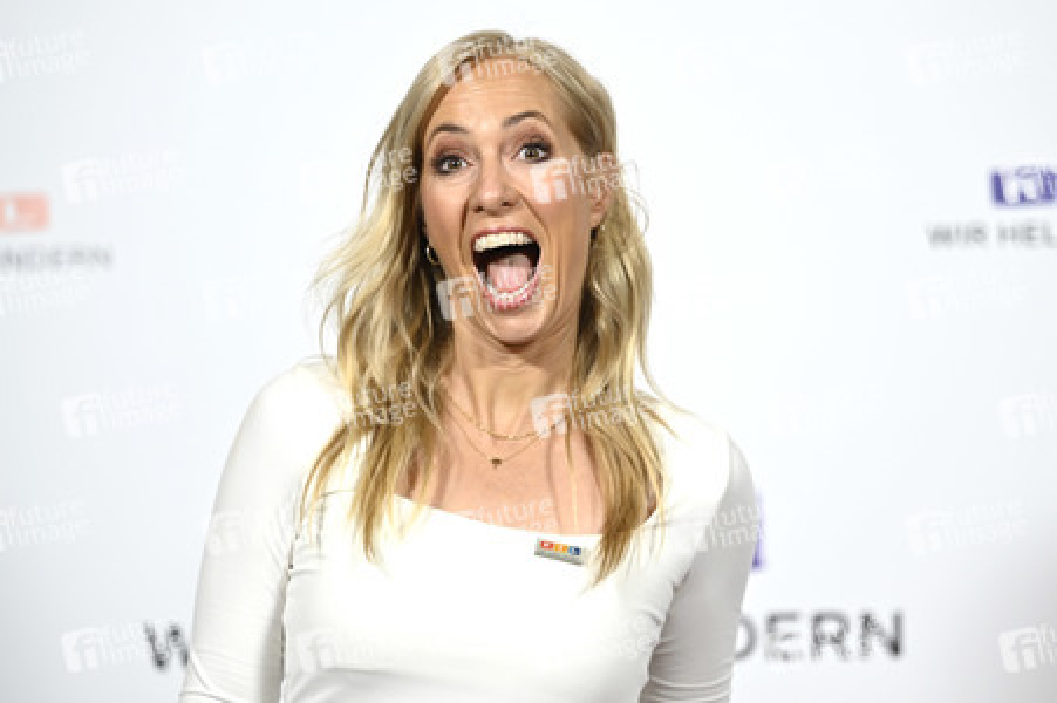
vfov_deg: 10.5
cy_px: 352
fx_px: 3814
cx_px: 528
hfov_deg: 15.8
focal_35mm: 130
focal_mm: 130
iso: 1250
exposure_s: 1/640
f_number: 2.8
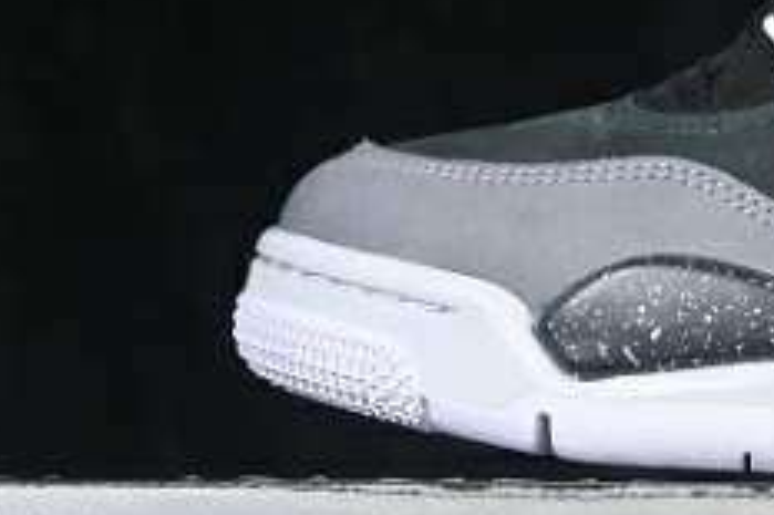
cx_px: 1133
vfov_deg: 5.8
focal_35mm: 235
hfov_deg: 8.6
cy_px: -17
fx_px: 5049
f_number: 6.3
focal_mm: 50
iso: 160
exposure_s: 1/60
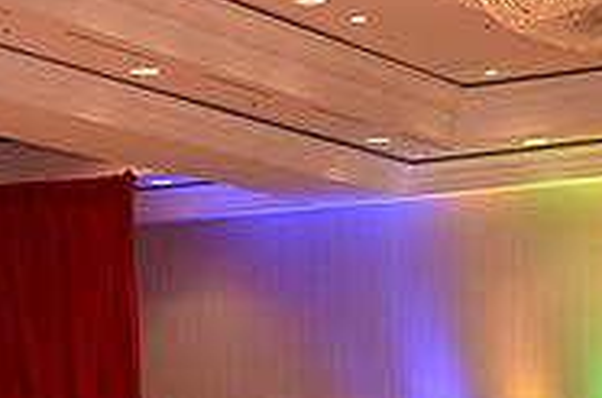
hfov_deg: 16.4
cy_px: 603
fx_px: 2085
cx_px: 285
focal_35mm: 125
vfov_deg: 10.5
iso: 2000
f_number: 4.5
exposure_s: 1/250
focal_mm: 40
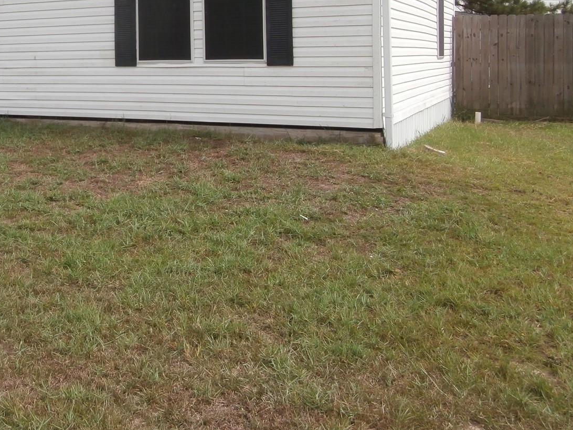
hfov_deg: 39.4
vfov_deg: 30.8
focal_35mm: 45
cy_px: 49
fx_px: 745
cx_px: 71
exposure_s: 1/1000
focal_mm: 4.2
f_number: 3
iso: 100
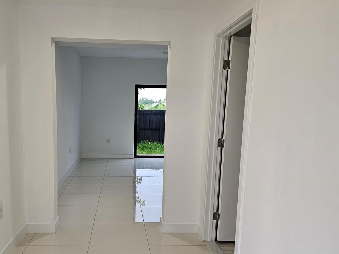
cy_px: 149
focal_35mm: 31
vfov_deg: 45.2
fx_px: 304
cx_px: 132
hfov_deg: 57.8
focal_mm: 6.3
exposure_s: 1/120
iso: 125
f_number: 1.7
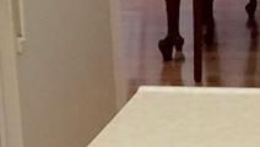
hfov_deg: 9.6
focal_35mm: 223
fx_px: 1540
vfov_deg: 5.4
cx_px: 282
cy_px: -75
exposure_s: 1/30
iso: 50
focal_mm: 4.15
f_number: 2.2
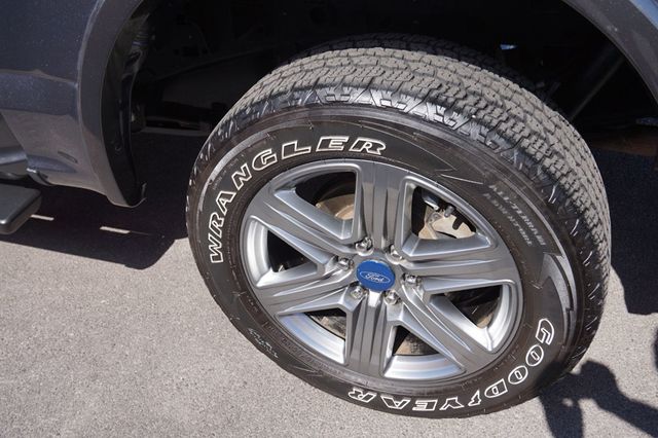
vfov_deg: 39.9
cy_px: 219
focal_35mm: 33
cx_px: 329
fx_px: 603
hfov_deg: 57.2
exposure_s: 1/200
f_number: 6.3
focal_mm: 22
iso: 100
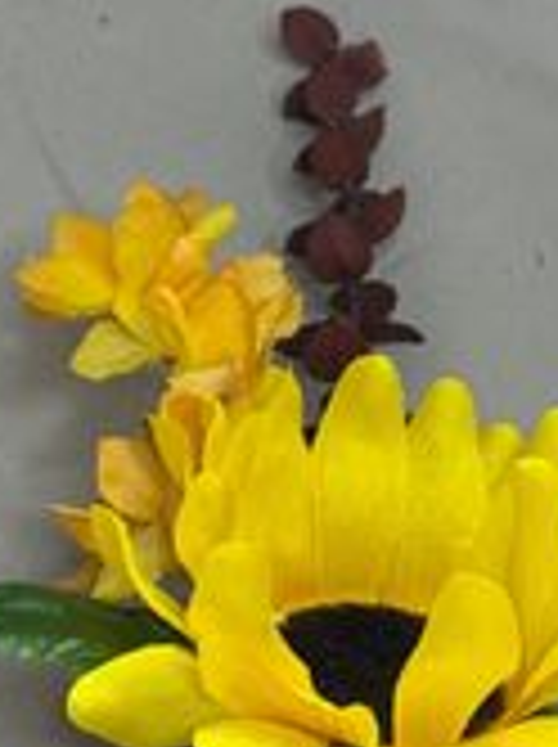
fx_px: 2500
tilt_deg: -64.6
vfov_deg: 16.6
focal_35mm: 116
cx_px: 248
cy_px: 742
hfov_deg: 12.7
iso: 100
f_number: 1.78
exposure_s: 1/74
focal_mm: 6.76
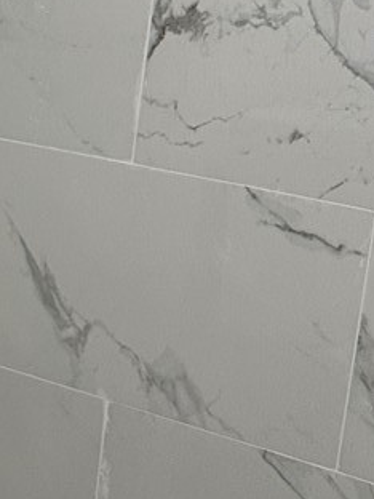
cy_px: 312
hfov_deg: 10.7
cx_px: -460
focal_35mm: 123
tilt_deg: -16.3
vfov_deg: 16.0
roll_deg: -3.1
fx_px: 1772
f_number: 1.78
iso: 160
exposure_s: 1/120
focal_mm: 6.86
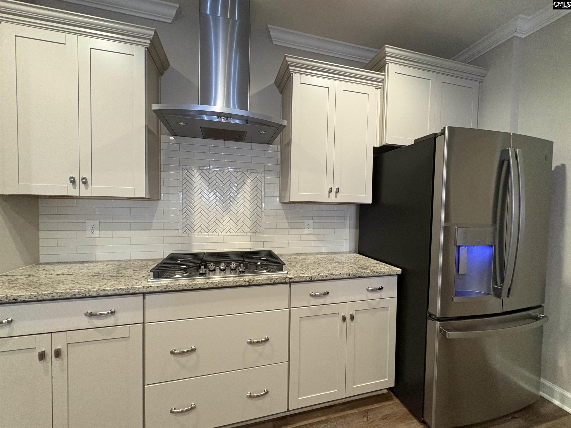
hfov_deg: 102.1
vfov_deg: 85.7
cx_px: 286
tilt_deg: -0.5
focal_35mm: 14
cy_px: 214
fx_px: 231
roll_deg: -0.1
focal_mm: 2.22
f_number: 2.2
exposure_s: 1/60
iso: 400
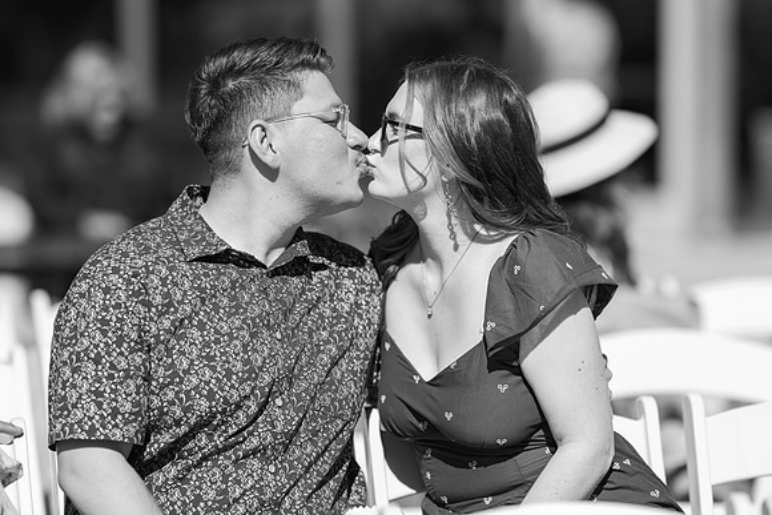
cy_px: 258
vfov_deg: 10.2
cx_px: 386
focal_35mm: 135
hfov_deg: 15.2
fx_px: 2896
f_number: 1.8
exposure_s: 1/1250
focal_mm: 135
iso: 40
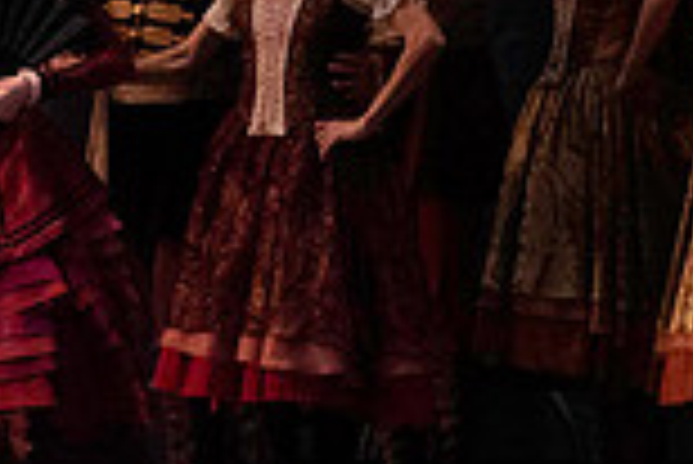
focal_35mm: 705
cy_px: 34
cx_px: -392
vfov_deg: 2.0
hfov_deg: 2.9
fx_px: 13584
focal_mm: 187
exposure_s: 1/400
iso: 12800
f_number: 7.1
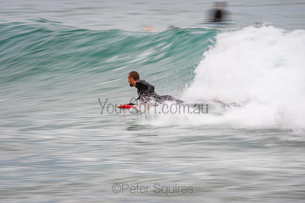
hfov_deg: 4.1
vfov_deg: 2.8
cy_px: 102
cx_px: 152
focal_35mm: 500
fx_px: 4237
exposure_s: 1/20
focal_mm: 500
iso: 64
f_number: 13
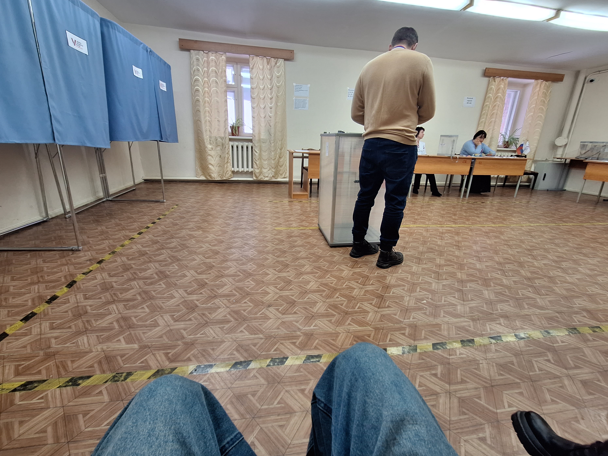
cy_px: 215
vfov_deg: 85.6
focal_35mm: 14
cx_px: 306
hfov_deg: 102.1
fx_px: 246
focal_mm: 1.74
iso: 64
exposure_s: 1/50
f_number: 2.2
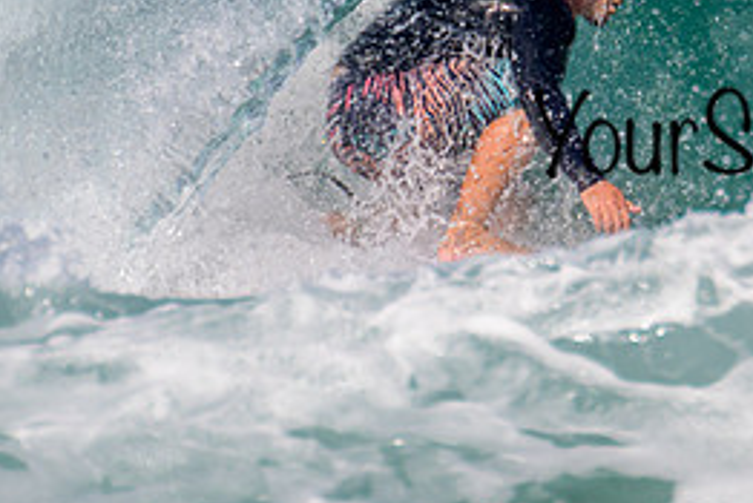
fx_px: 47672
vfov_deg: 0.6
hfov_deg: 0.9
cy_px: 138
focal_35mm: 2278
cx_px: 593
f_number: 11
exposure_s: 1/2000
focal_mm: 800
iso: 720
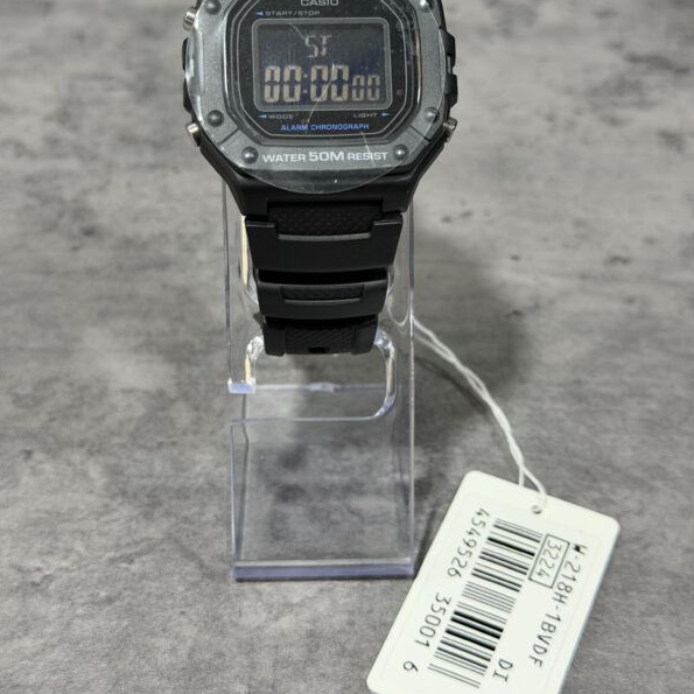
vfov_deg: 30.0
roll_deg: -0.9
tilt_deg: -42.4
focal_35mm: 57
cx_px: 345
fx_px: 1293
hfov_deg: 30.0
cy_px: 304
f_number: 1.78
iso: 400
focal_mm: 6.76
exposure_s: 1/40
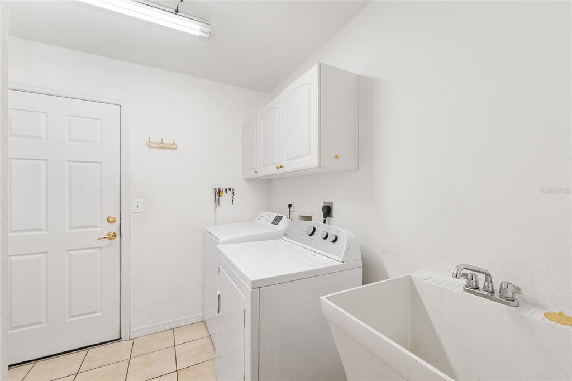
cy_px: 190
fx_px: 222
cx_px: 286
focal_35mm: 14
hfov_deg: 104.3
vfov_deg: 81.2
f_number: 8
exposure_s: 1/20
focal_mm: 14
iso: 400
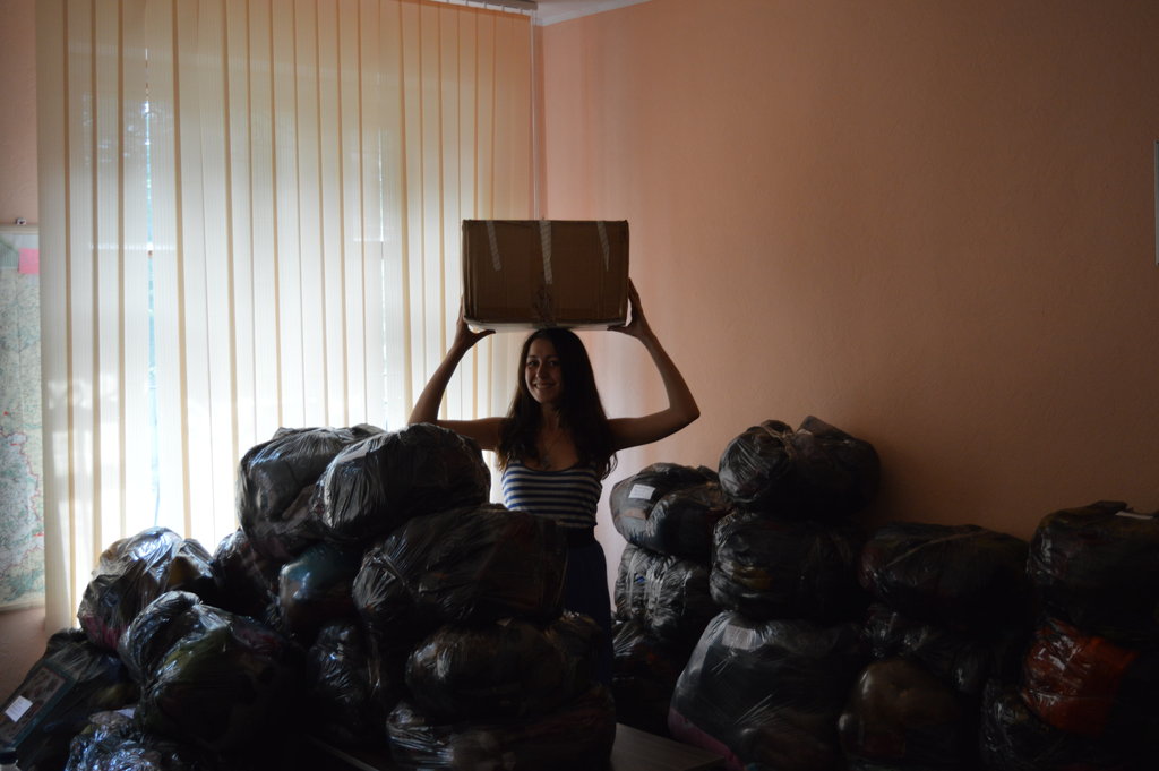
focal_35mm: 42
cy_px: 386
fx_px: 1351
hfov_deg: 46.4
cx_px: 580
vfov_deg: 31.8
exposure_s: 1/60
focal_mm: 28
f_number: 4.2
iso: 500
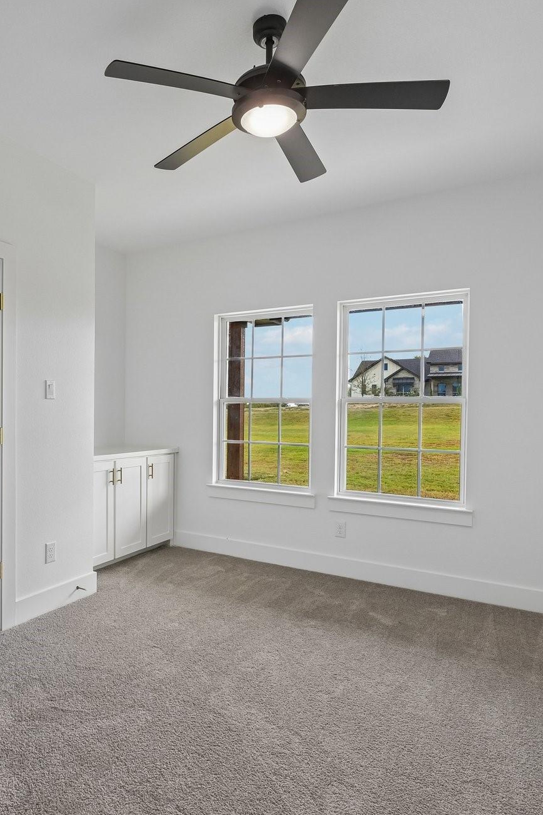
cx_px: 186
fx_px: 498
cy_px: 415
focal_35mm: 22
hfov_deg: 56.2
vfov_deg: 78.6
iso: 400
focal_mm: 14
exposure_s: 1/40
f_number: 8
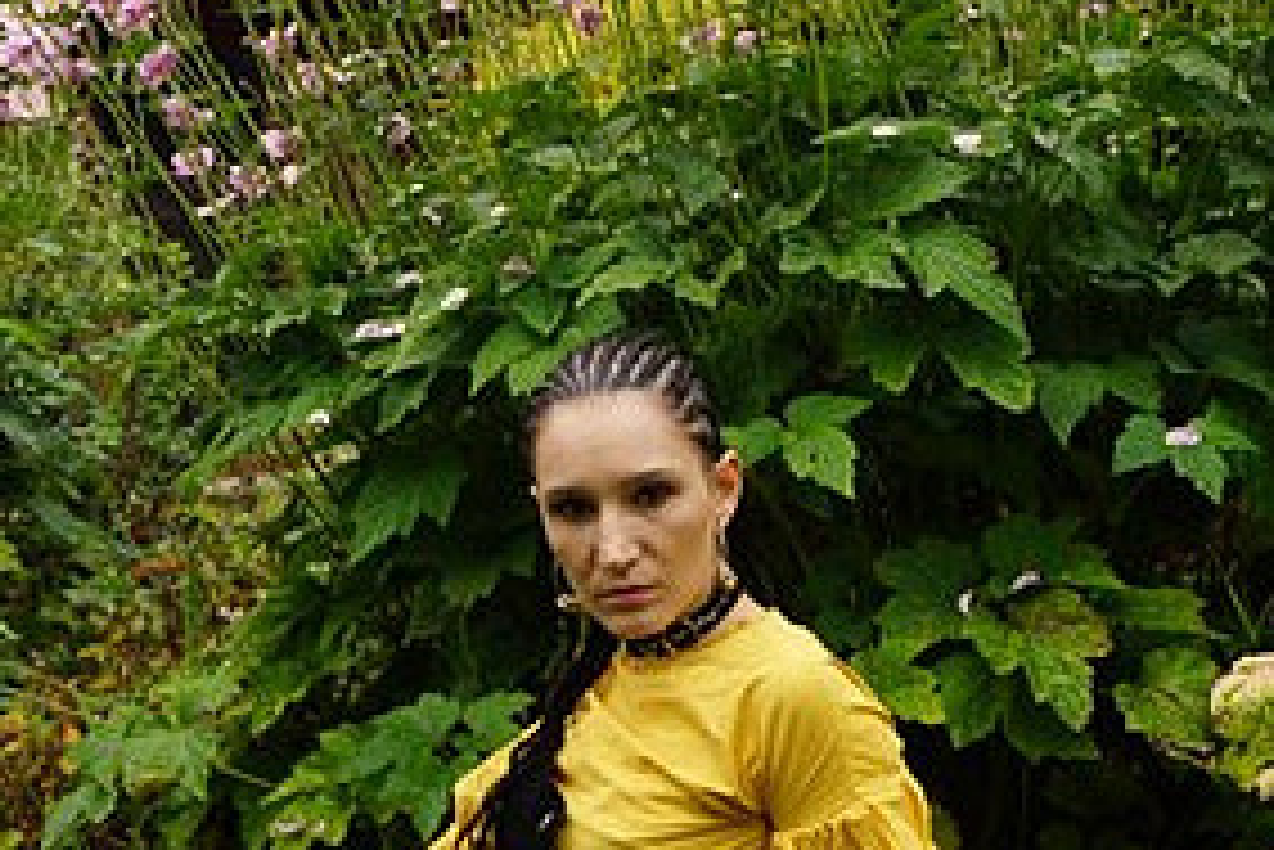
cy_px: 513
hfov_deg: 32.4
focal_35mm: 62
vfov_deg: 21.9
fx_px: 2195
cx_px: 671
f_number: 4.5
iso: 100
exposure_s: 1/160
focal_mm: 26
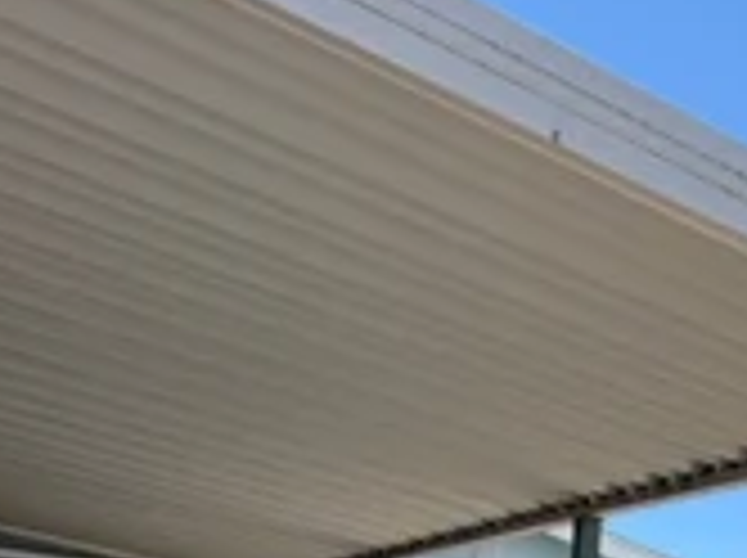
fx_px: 1358
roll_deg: -3.5
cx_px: 781
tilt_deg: -2.9
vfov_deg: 19.7
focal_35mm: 63
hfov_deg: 28.5
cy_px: 868
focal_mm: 2.22
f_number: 2.2
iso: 32
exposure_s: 1/770
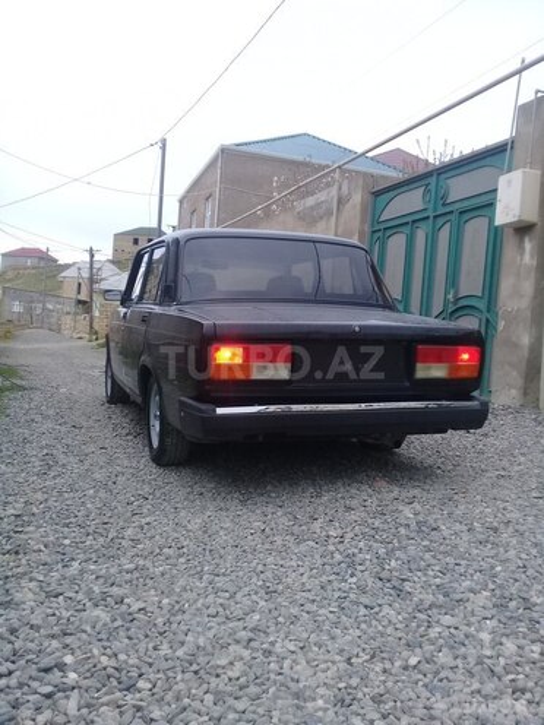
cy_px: 362
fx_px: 650
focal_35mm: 31
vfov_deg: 58.4
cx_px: 272
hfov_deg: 45.4
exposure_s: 1/140
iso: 50
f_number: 2.2
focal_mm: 3.3
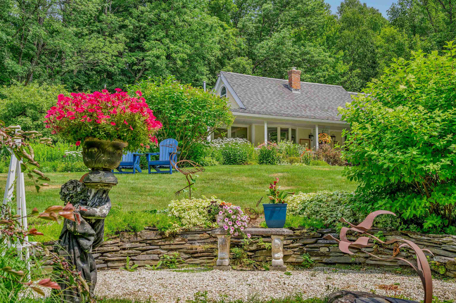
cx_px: 228
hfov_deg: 47.4
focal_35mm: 41
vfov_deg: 32.6
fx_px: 519
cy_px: 152
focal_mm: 41
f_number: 8
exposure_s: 1/125
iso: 100
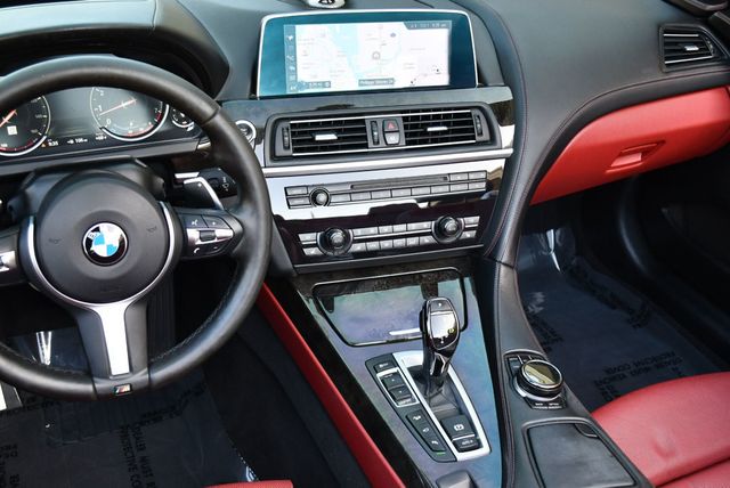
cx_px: 365
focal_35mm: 40
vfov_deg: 33.5
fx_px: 812
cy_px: 244
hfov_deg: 48.4
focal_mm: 20
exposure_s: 1/250
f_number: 3.8
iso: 800
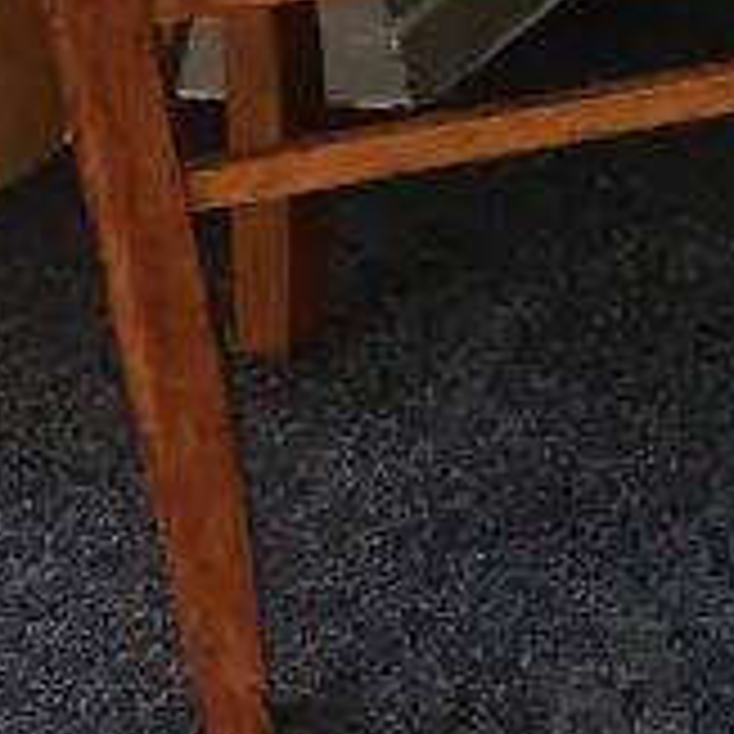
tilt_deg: -15.6
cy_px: -419
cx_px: 2130
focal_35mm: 161
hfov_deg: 9.0
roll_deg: +0.7
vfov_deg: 10.4
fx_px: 3862
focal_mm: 4.15
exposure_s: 1/17
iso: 40
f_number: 2.2
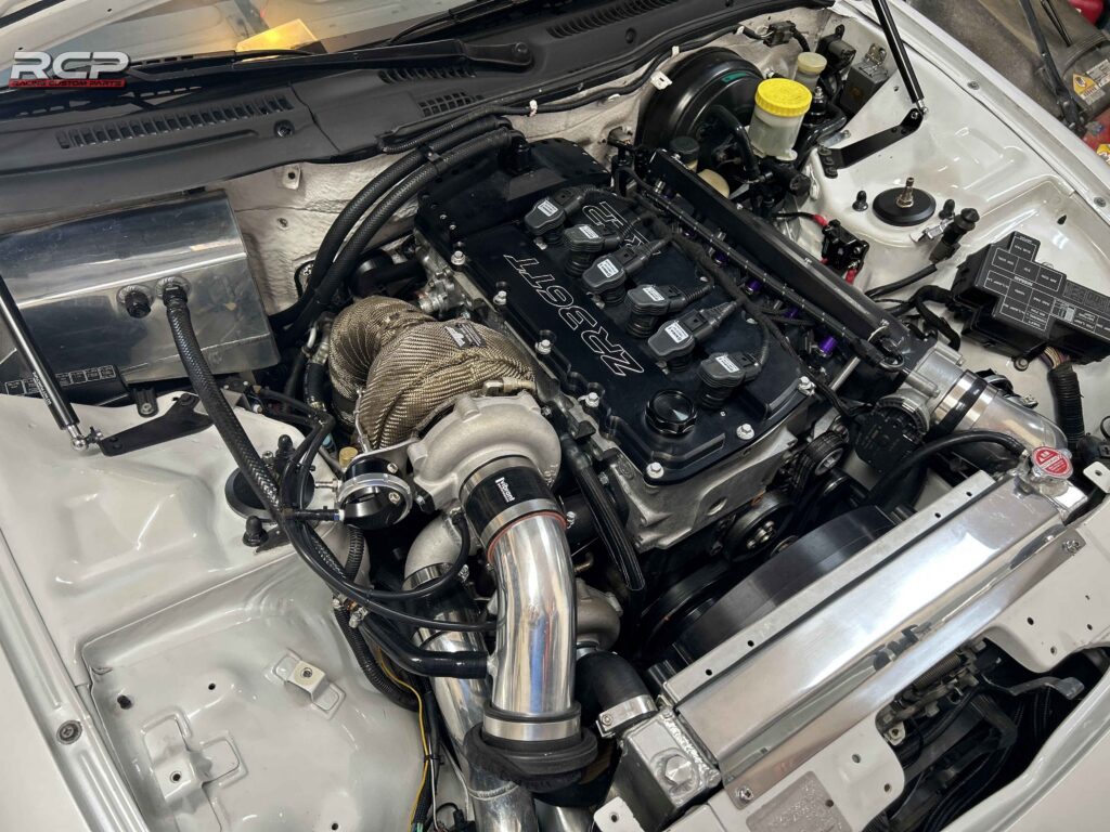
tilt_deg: -51.0
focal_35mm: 26
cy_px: 416
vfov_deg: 53.1
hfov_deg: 67.3
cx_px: 555
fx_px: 834
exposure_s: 1/60
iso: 100
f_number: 1.5
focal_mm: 5.7
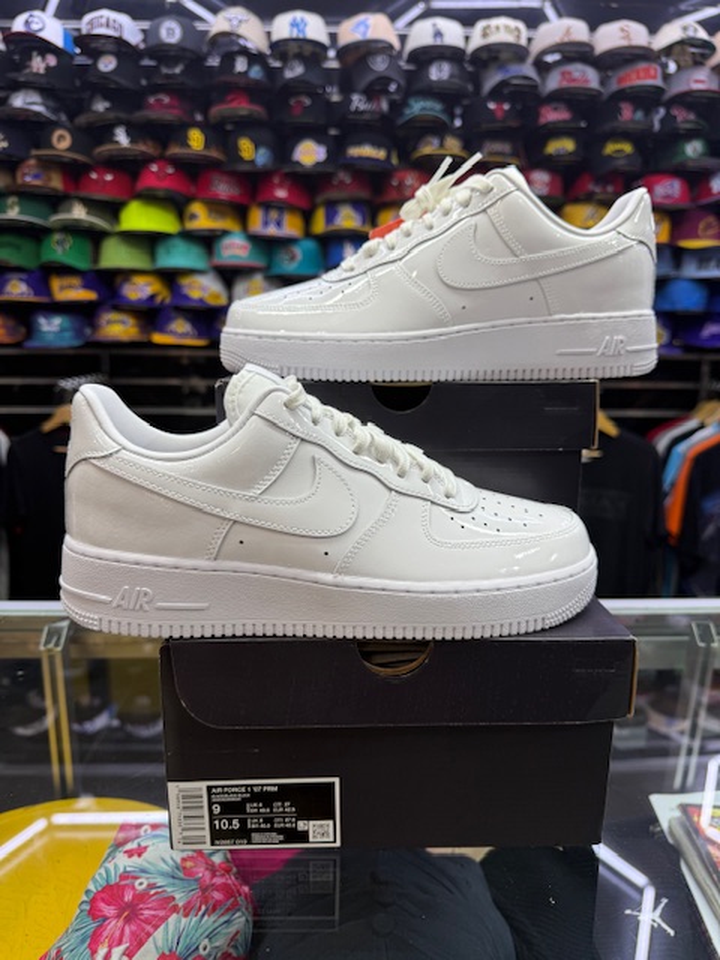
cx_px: 360
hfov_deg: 56.8
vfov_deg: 71.6
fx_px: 666
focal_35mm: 24
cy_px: 480
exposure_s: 1/146
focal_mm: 6.76
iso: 50
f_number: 1.78
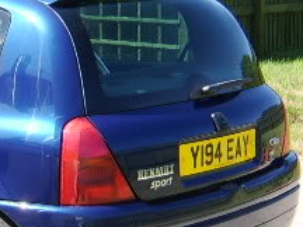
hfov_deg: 19.6
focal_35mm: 92
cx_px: -94
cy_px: 90
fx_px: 805
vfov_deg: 16.0
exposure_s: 1/92
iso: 71
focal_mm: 8.13
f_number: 5.6
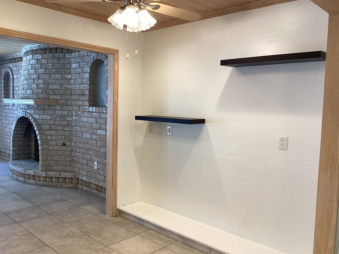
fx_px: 304
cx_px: 170
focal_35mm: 31
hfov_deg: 58.4
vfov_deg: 45.4
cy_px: 127
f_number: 2.4
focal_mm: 3.3
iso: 100
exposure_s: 1/60
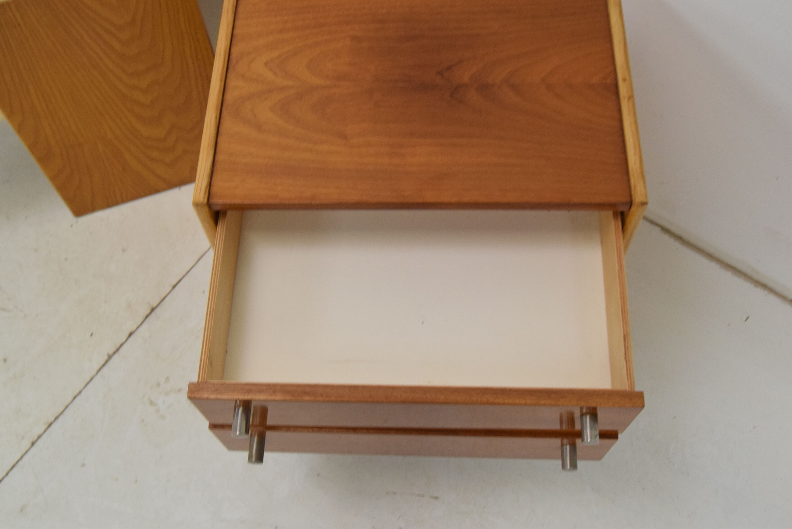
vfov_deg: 34.3
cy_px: 264
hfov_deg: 49.5
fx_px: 859
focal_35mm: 39
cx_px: 396
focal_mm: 26
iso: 1600
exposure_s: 1/250
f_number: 8
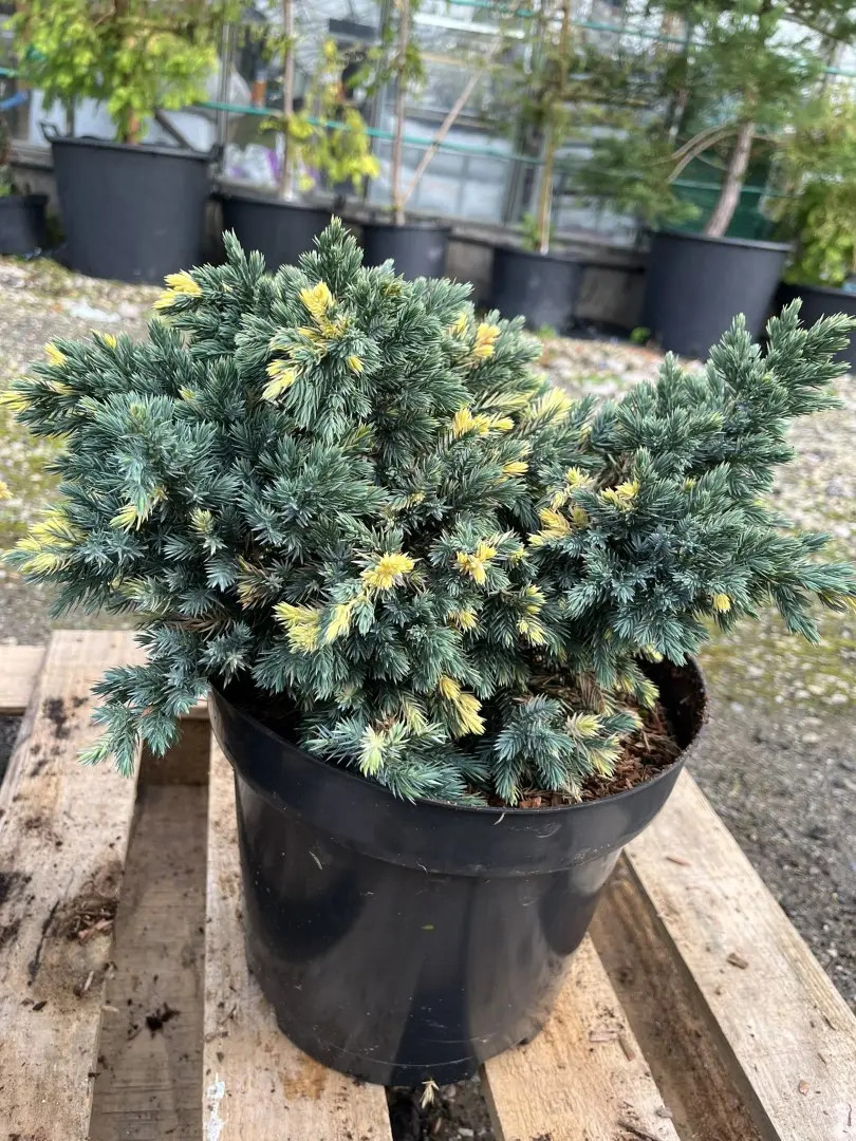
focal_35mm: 26
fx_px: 857
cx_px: 428
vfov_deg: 67.3
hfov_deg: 53.1
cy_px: 570
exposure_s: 1/188
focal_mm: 5.1
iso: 40
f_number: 1.6
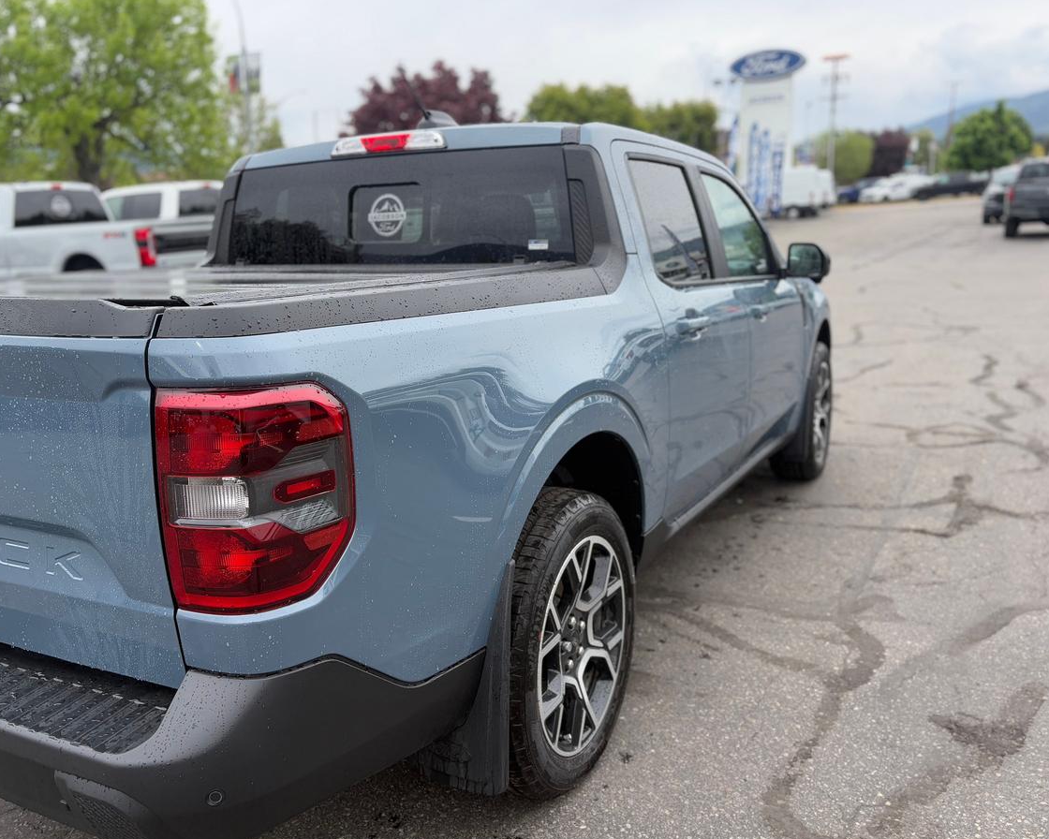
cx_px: 500
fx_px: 900
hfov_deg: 60.4
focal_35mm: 29
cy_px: 418
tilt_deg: -11.9
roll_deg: +2.1
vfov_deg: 50.0
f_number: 1.6
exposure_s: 1/1135
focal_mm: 5.96
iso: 64
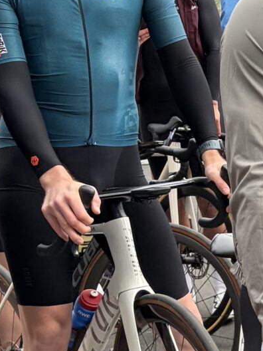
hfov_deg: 10.7
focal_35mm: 126
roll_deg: +1.4
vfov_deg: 15.6
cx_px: 535
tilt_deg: -11.6
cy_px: 259
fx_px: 1276
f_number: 1.6
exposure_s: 1/708
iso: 64
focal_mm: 5.96
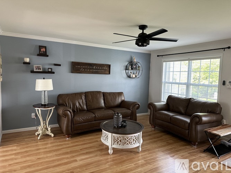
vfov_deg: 56.8
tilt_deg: -5.3
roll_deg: -2.2
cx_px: 116
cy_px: 86
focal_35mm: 24
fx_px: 160
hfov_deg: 71.6
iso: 250
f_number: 1.78
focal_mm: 6.86
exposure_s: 1/102
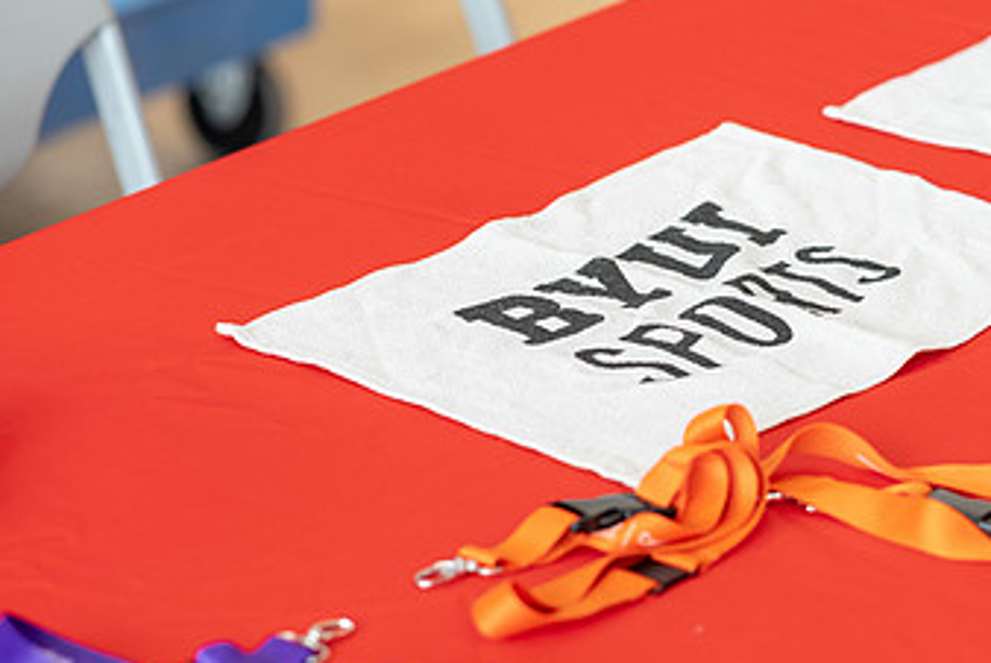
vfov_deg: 7.6
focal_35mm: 180
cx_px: 821
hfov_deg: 11.4
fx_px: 4959
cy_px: 283
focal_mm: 105
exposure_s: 1/60
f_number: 3.2
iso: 320
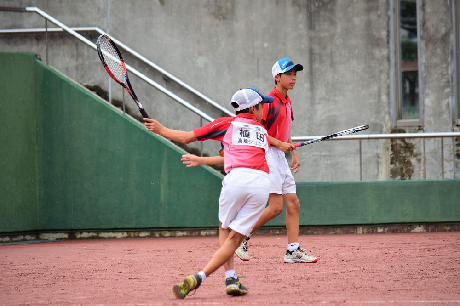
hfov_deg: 7.0
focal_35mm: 292
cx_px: 230
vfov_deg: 4.7
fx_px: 3736
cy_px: 153
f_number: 5
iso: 500
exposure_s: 1/1250
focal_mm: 195
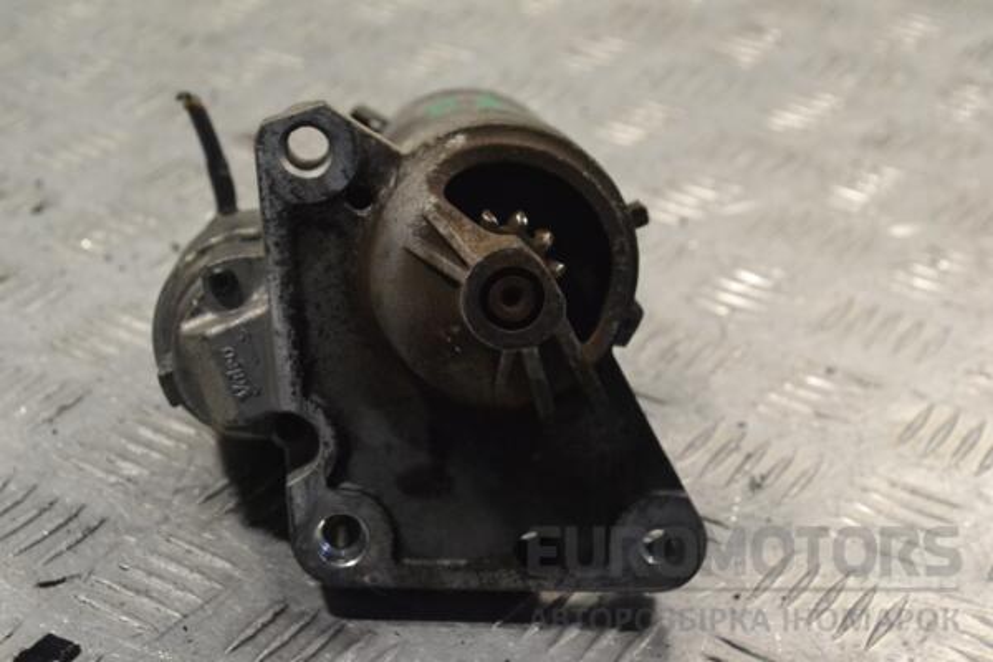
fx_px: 2275
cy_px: 331
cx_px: 496
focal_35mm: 82
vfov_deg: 16.6
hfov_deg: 24.6
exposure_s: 1/250
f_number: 8
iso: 3200
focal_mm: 55
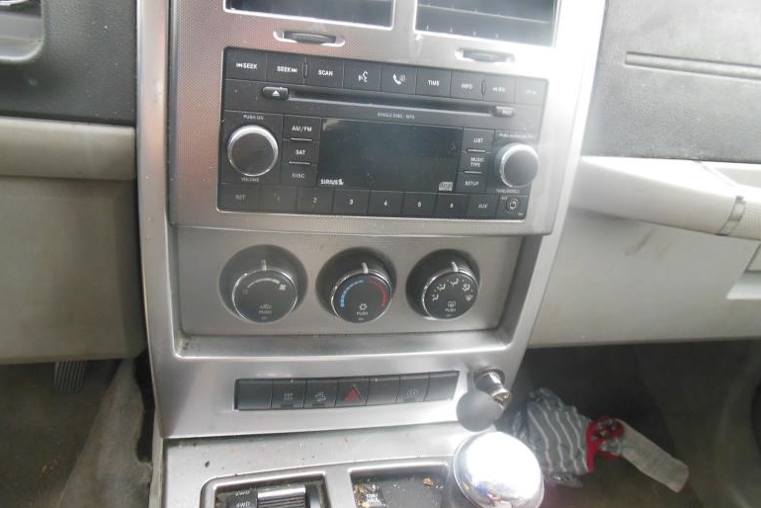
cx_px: 383
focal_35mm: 27
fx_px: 571
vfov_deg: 47.8
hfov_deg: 67.4
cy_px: 216
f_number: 3.2
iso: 400
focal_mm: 4.5
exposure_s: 1/100
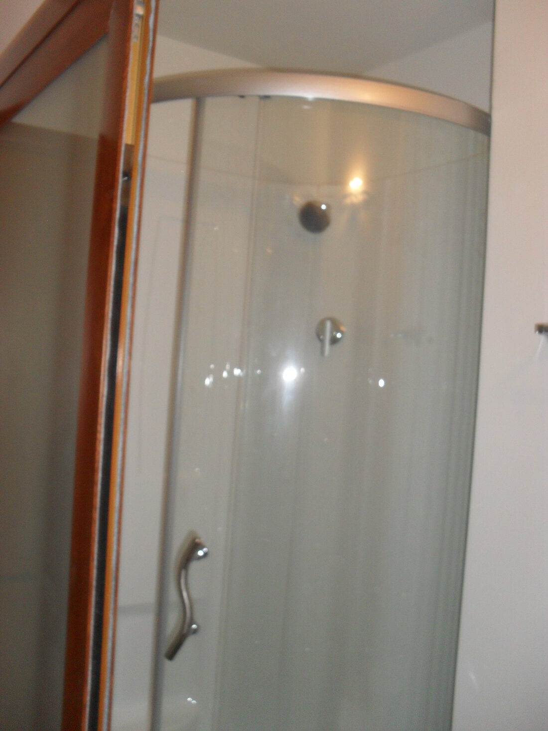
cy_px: 366
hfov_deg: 40.7
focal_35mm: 35
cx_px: 274
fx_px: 739
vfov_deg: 52.6
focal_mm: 6.3
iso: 200
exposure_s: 1/45
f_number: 3.2
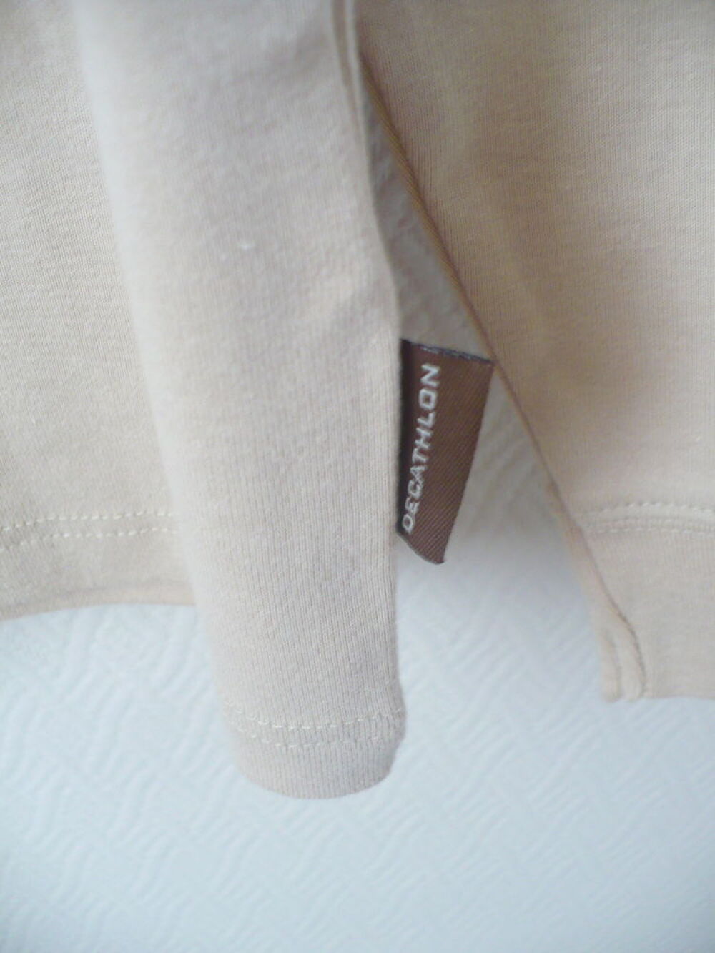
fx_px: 1019
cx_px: 358
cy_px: 476
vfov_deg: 50.1
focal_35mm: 37
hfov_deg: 38.7
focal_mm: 6.1
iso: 200
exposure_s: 1/5
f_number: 2.8
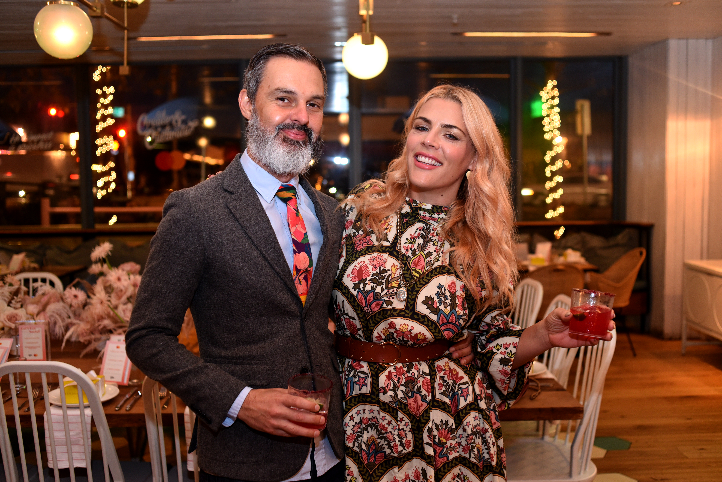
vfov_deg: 37.9
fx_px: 702
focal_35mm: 35
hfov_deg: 54.4
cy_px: 241
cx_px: 361
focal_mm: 35
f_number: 3.5
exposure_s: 1/40
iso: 1600
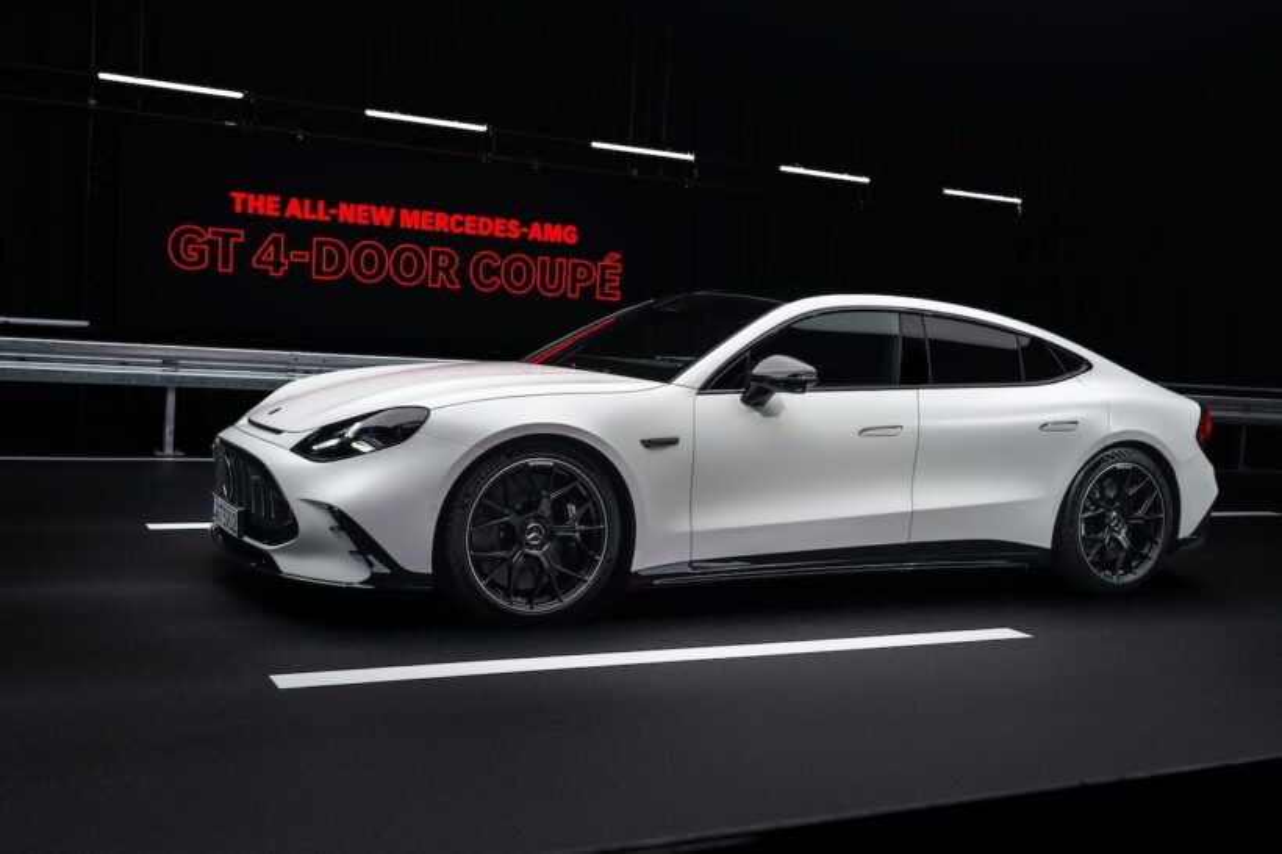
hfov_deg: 53.2
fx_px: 1281
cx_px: 641
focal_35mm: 36
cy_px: 427
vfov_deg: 36.8
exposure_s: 1/20
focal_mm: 36
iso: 100
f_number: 5.6
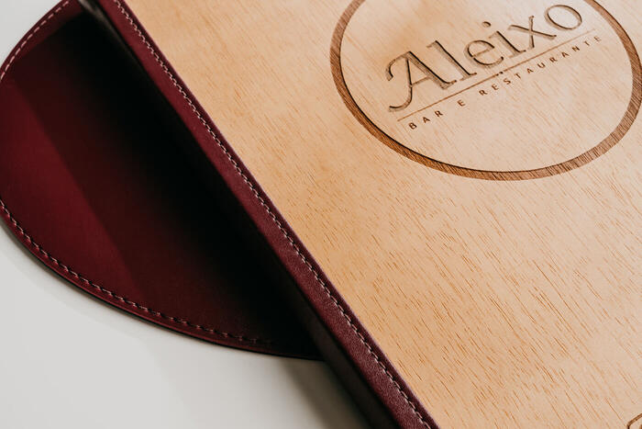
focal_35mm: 48
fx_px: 856
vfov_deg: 28.1
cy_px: 214
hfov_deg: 41.1
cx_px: 321
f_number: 10
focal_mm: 32
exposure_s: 1/80
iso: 100
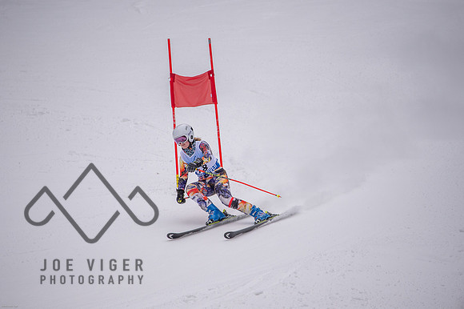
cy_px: 154
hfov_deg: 3.4
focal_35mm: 600
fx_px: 7729
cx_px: 232
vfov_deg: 2.3
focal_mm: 600
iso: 2000
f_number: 6.3
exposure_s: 1/3200
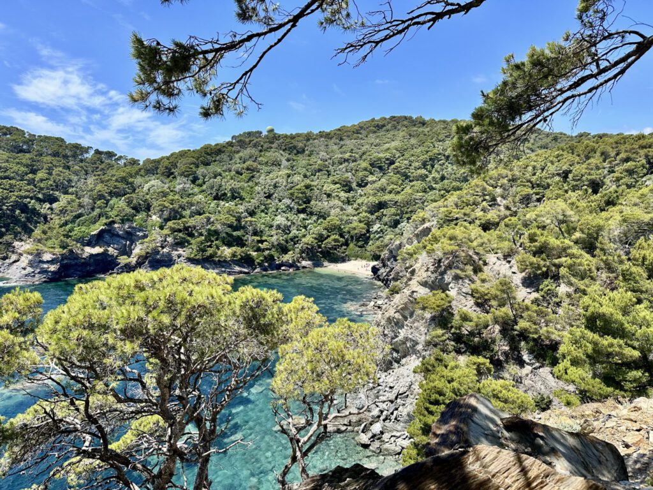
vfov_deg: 56.8
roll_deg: -0.6
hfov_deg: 71.6
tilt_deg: -7.1
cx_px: 326
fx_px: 453
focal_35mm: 24
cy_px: 245
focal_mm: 6.86
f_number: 1.78
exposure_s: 1/2660
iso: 80
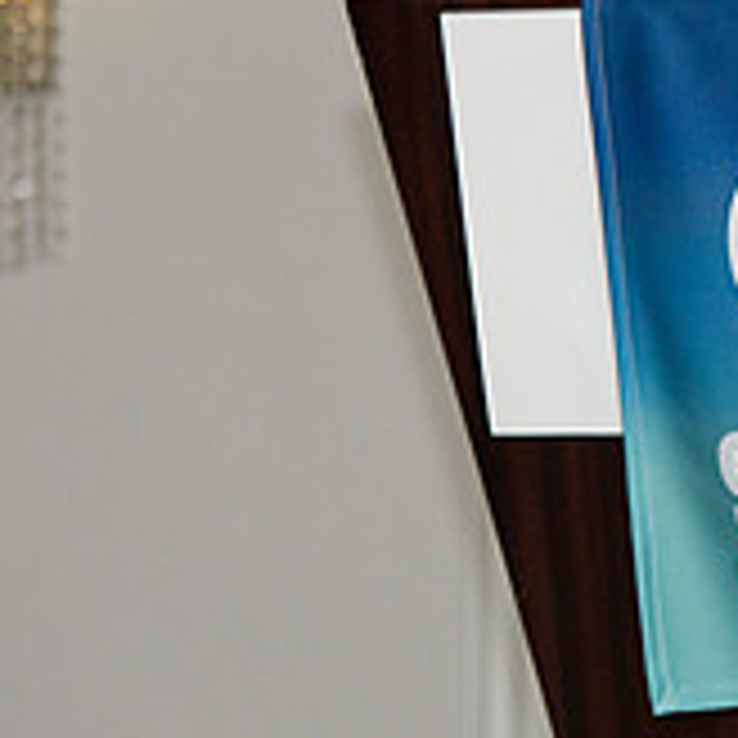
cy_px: -46
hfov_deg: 3.4
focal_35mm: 514
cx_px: 1174
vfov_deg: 3.4
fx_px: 12398
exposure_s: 1/125
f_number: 5
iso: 1250
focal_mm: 140
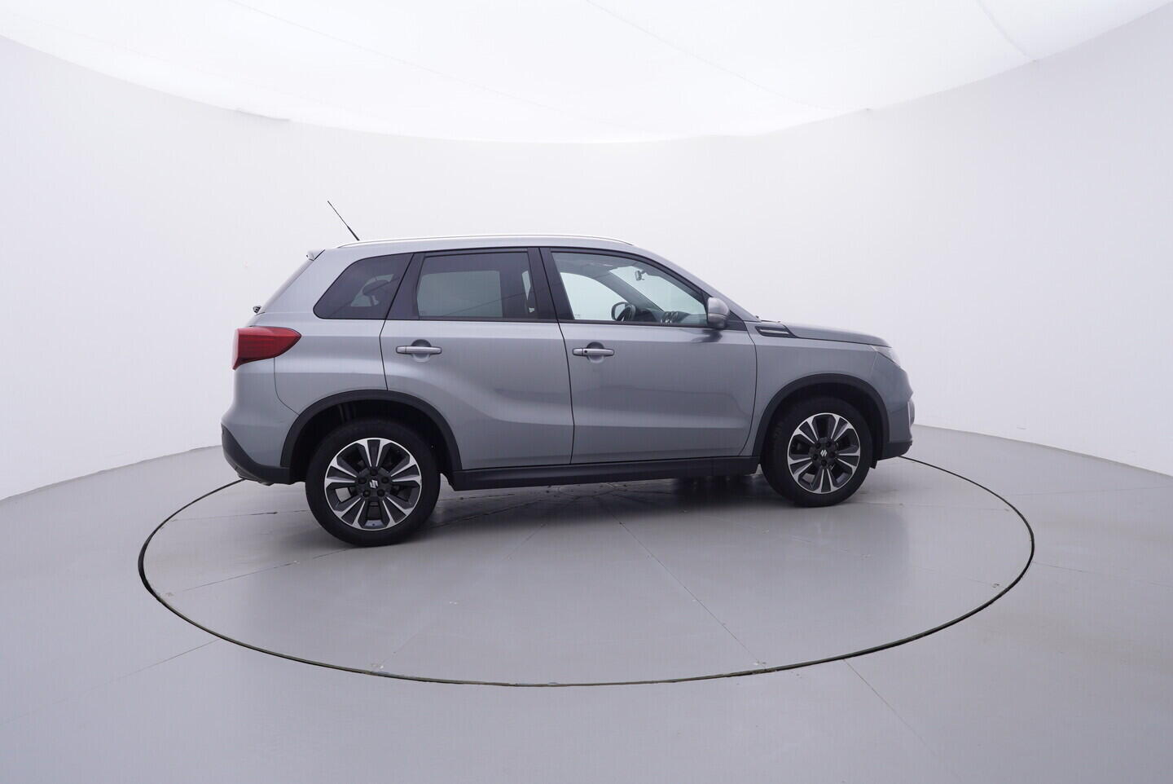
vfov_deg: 56.2
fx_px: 734
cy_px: 392
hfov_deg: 77.3
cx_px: 586
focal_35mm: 22
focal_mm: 15
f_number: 5
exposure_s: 1/80
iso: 200
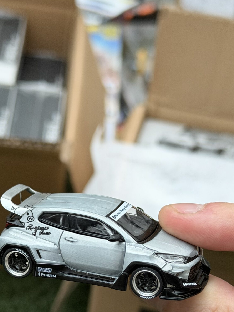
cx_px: 109
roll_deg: -9.8
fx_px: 739
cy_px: 237
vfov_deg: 23.6
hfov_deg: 18.0
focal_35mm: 82
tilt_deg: -42.3
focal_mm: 6.76
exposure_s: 1/41
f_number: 1.78
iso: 250
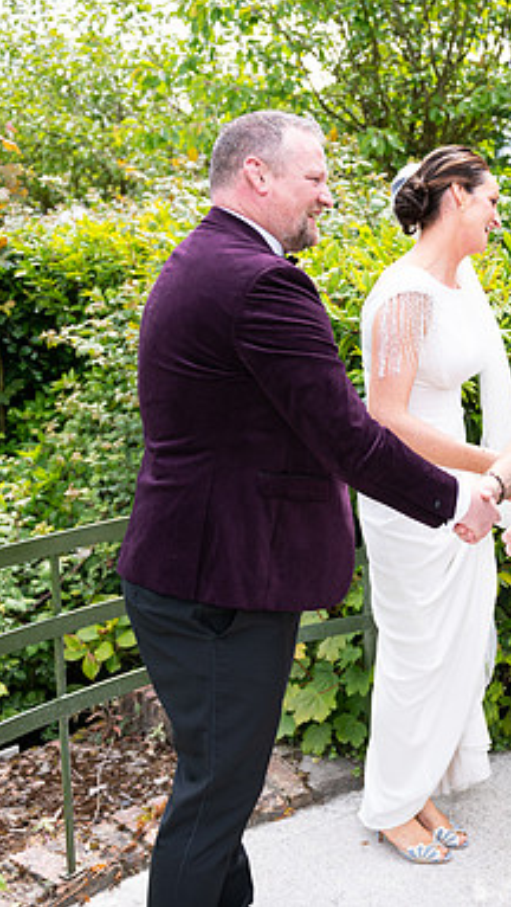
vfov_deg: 44.6
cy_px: 451
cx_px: 523
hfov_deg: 24.7
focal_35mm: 46
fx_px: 1106
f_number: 3.5
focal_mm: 29
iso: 250
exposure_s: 1/1600
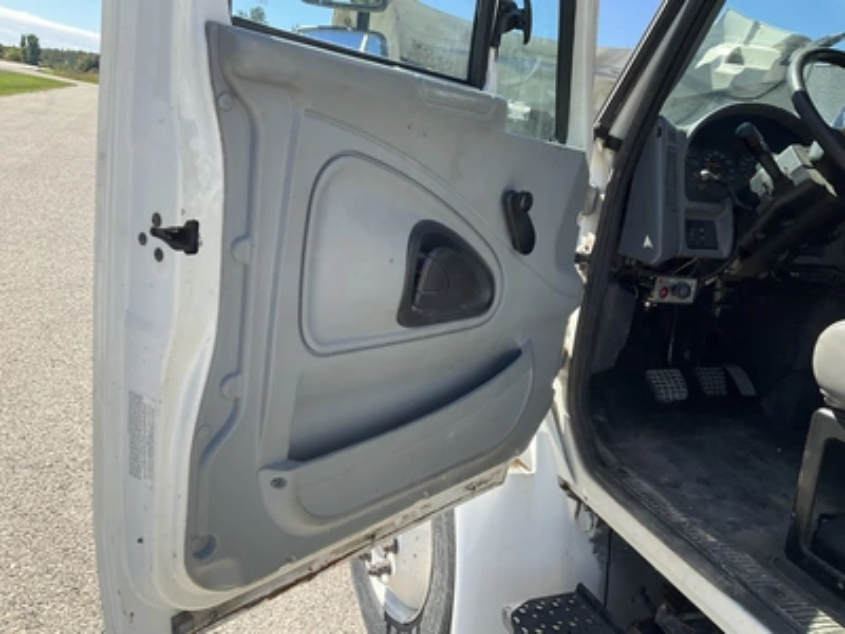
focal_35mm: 29
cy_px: 317
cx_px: 422
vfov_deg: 48.2
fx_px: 708
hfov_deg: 61.7
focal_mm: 3
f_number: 1.8
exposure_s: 1/700
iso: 25
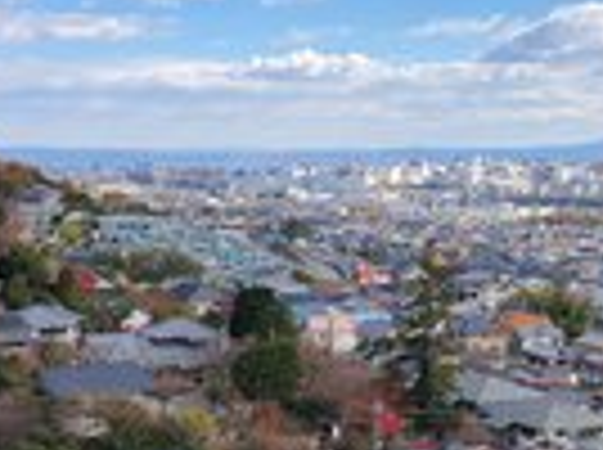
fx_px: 1304
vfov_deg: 19.5
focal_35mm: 75
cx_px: 238
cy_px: 288
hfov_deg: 26.0
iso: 20
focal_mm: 4
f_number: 1.8
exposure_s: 1/2000
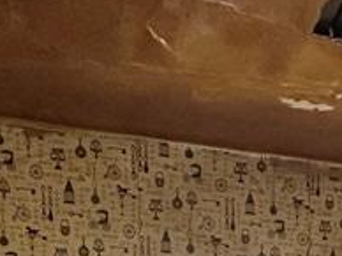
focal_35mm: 74
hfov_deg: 26.1
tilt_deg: -8.6
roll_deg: +0.0
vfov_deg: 13.5
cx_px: 245
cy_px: 639
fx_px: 730
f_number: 2.2
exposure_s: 1/120
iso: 250
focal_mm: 2.22
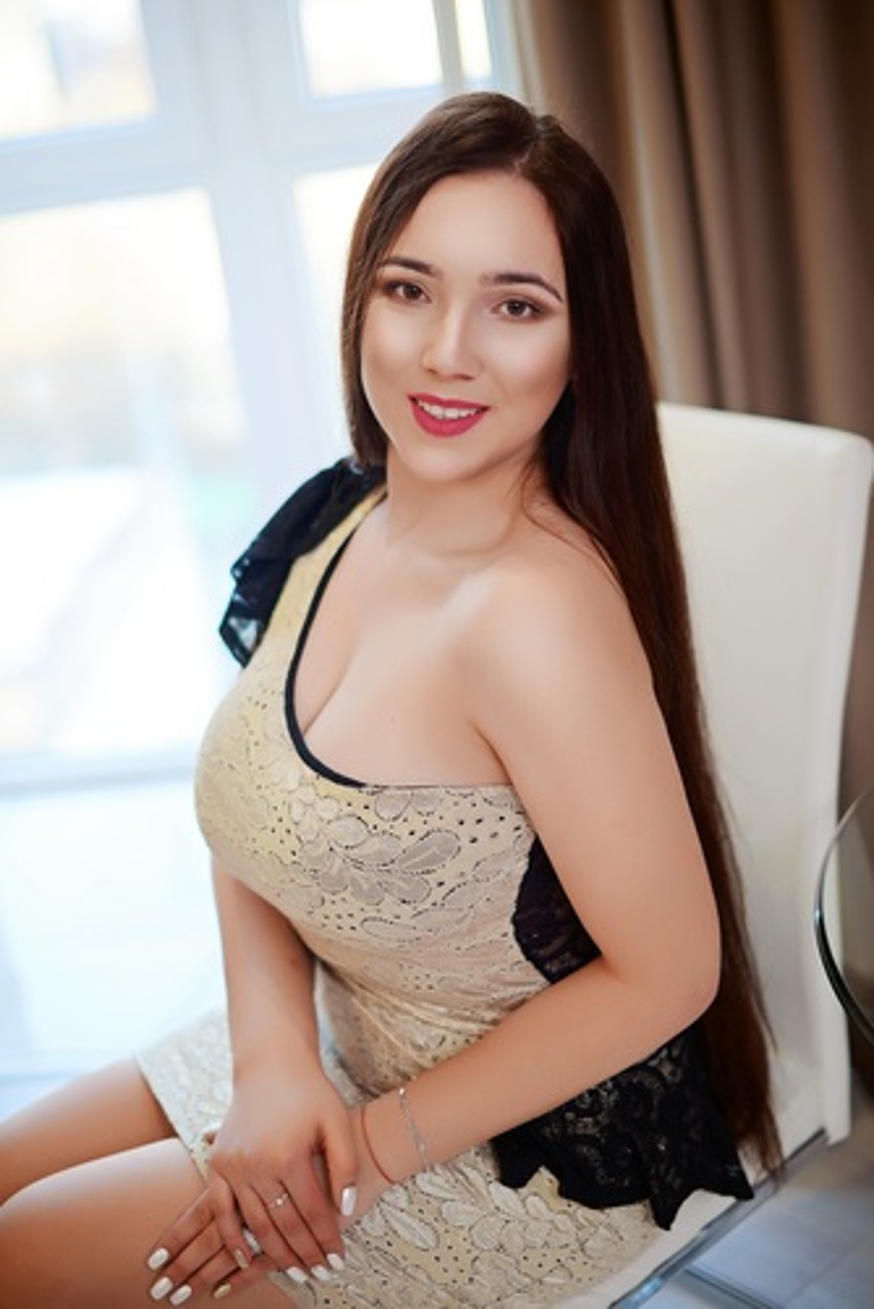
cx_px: 437
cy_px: 654
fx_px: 1818
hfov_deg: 27.0
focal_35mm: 50
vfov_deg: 39.6
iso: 125
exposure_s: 1/125
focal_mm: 50
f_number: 2
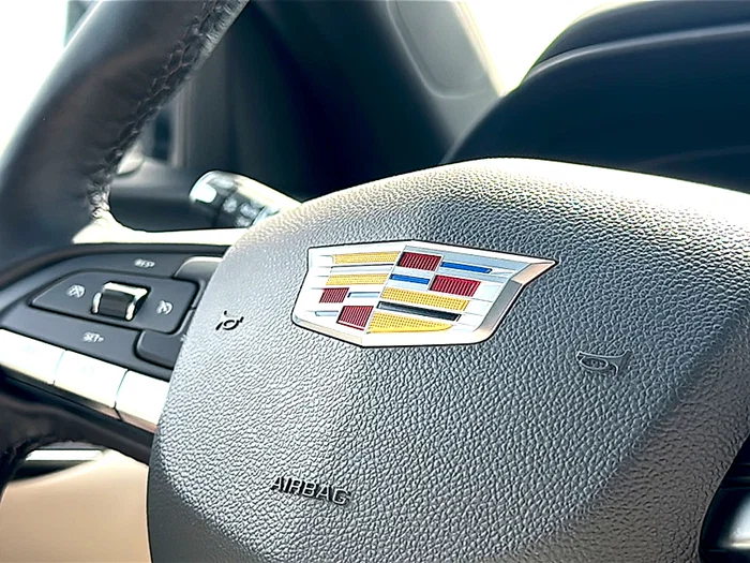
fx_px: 1018
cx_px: 375
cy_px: 282
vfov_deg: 30.9
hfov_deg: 40.4
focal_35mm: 47
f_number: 1.78
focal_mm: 6.86
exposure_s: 1/517
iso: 100
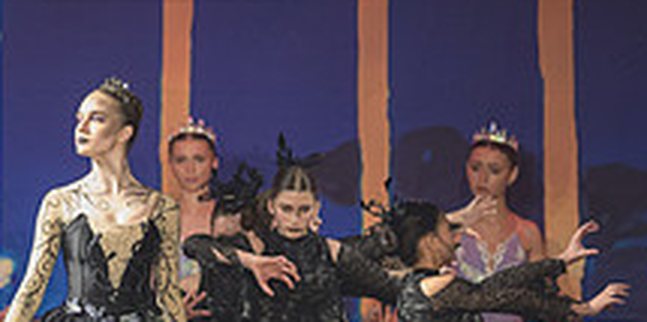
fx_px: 9904
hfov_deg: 3.7
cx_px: 101
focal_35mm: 593
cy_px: 478
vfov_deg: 1.9
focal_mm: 200
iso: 4500
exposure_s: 1/320
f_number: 2.8
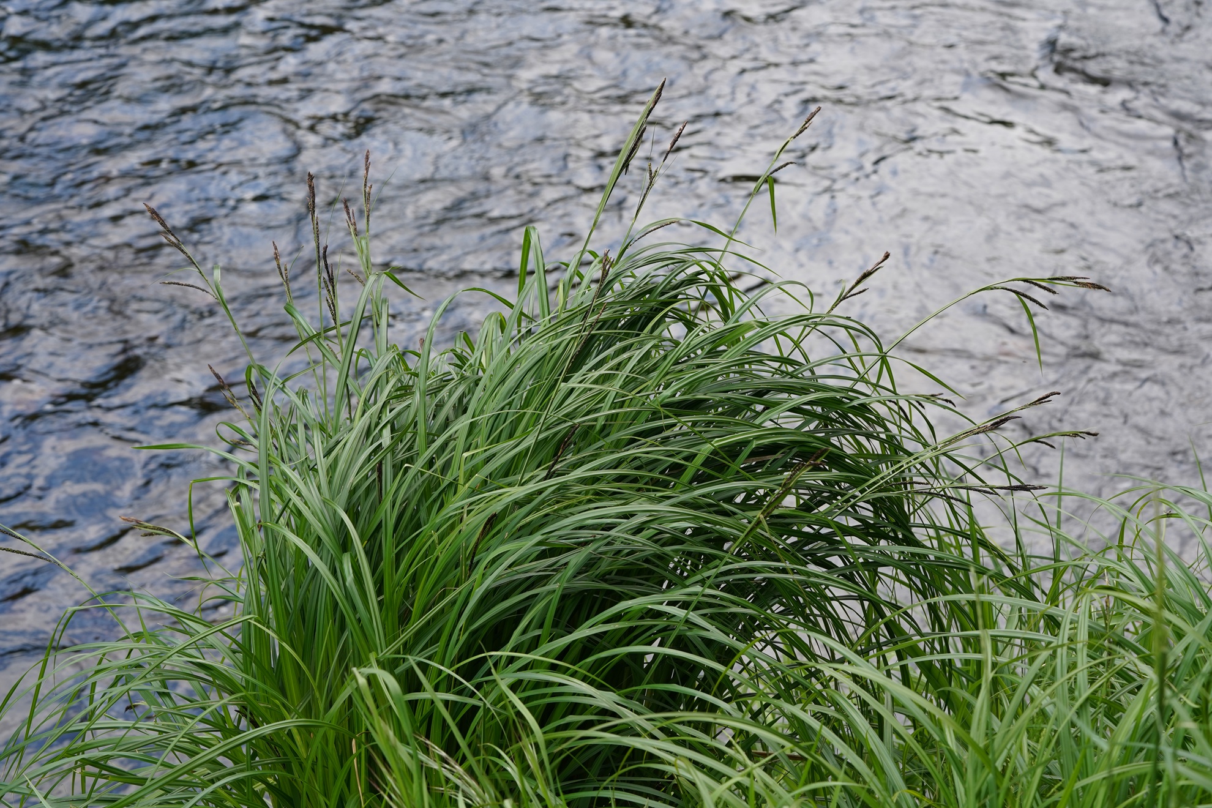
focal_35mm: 90
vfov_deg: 15.2
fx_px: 3030
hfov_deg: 22.6
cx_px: 606
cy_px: 404
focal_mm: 90
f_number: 9
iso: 250
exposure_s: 1/125
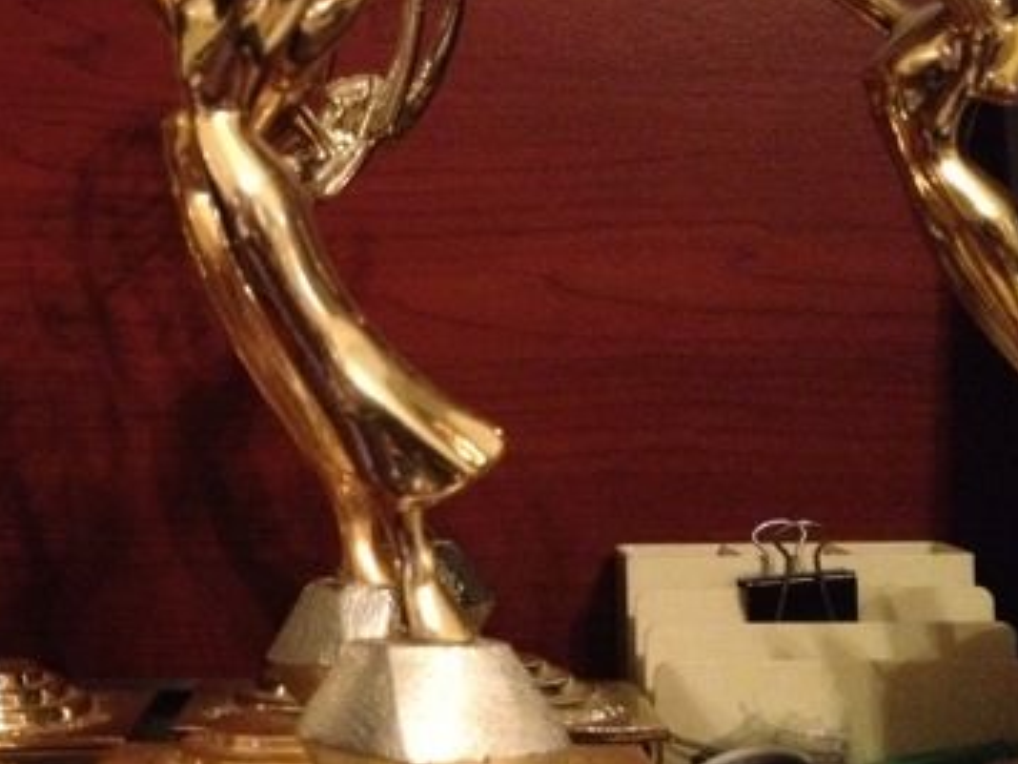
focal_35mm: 63
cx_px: 203
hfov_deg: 30.0
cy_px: 403
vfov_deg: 23.3
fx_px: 1853
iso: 800
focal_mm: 4.28
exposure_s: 1/15
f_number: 2.4
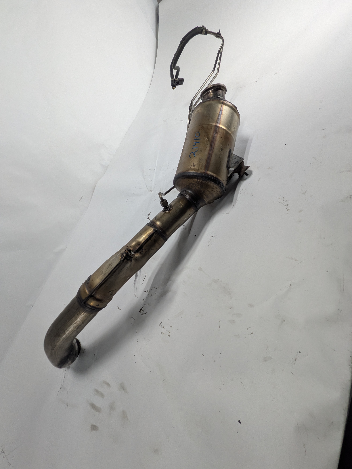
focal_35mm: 14
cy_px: 234
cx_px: 176
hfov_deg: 85.7
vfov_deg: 102.1
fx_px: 190
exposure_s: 1/454
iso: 66
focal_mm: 1.85
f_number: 2.2
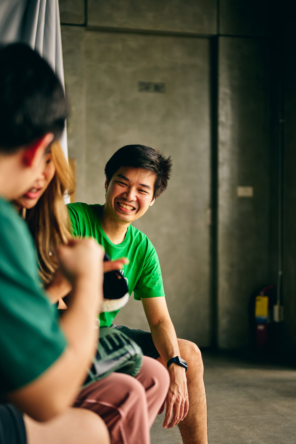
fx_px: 617
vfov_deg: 39.6
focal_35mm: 50
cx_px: 148
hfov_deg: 27.0
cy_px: 222
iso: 64
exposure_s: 1/400
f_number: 1.8
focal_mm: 50
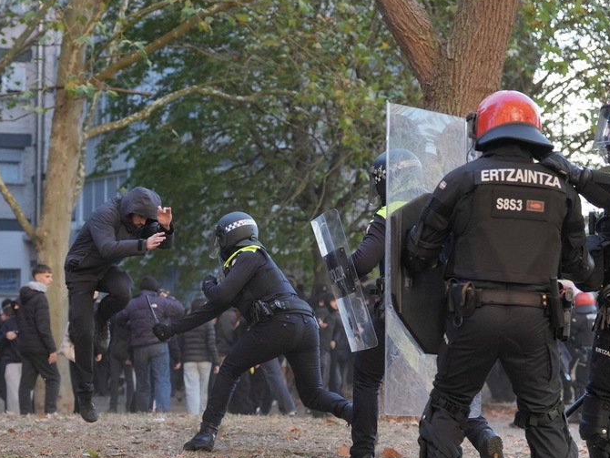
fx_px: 1657
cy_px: 243
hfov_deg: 20.8
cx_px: 218
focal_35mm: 94
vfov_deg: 15.7
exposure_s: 1/2500
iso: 2500
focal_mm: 70
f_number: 3.5
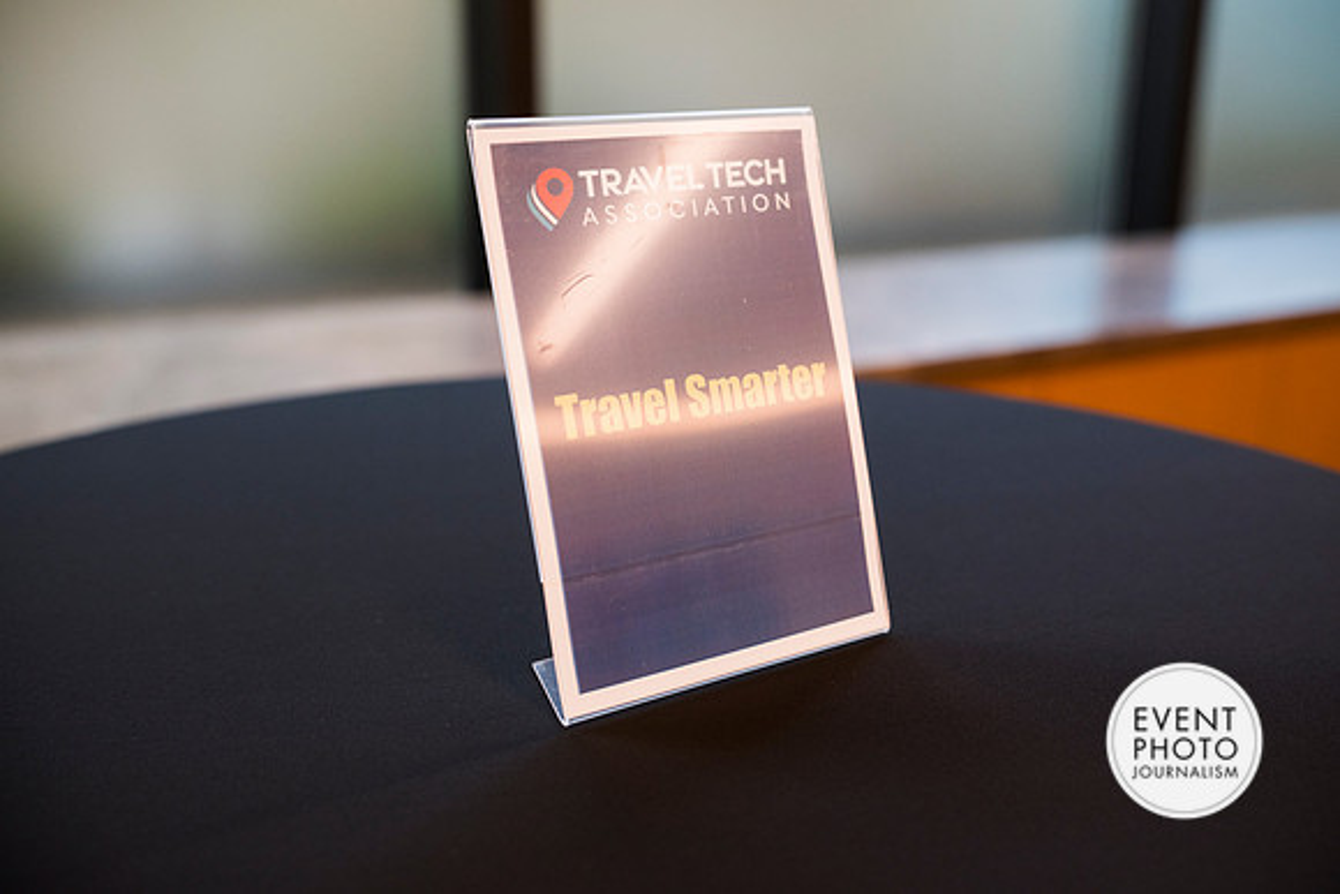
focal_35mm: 35
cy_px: 447
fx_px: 1303
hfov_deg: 54.4
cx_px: 670
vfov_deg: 37.9
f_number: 3.2
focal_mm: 35
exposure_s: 1/200
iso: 1000
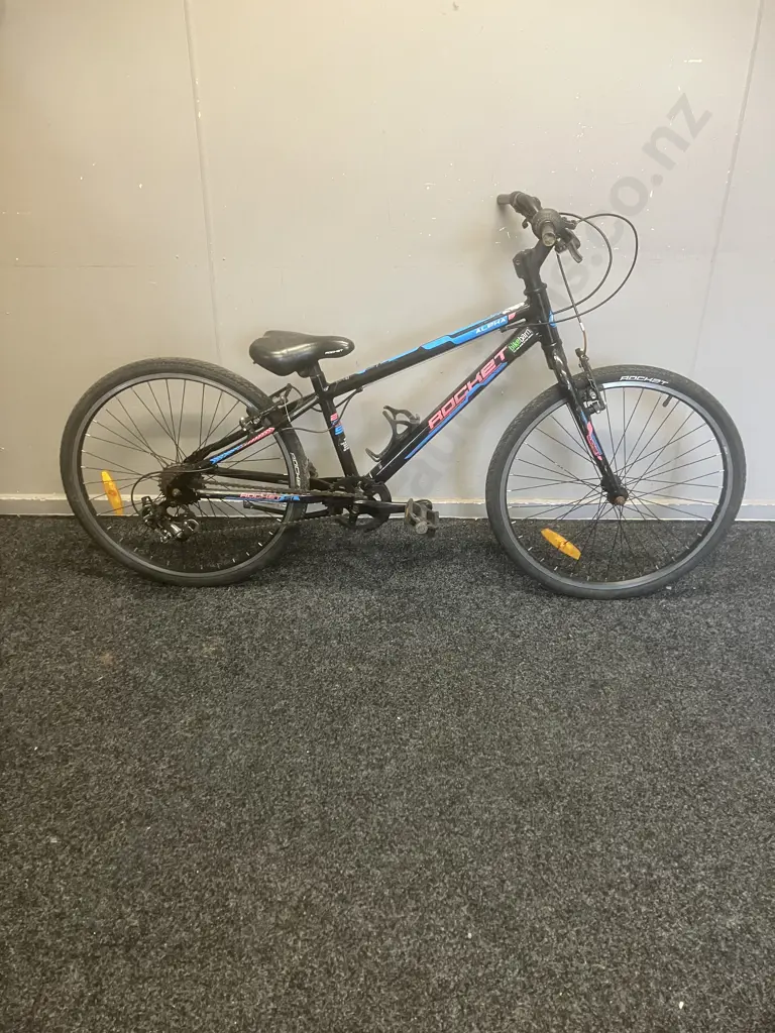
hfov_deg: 49.7
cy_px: 516
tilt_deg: -26.6
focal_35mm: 28
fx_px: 836
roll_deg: -1.7
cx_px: 388
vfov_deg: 63.4
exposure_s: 1/50
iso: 200
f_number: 1.8
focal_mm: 3.99
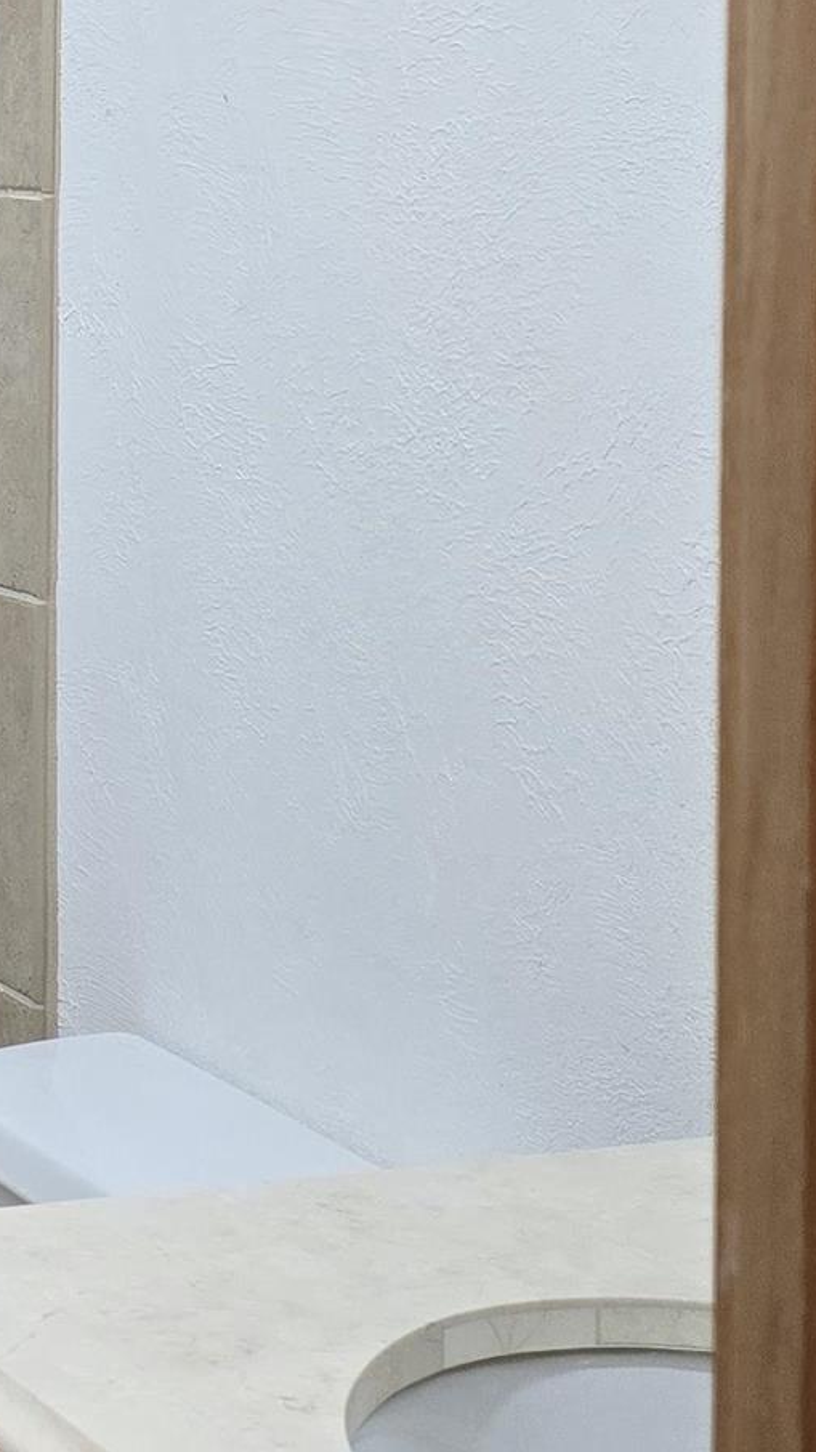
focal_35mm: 85
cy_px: 325
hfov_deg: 13.1
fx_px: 3273
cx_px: -561
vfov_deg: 24.7
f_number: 1.7
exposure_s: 1/120
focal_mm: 6.3
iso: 200
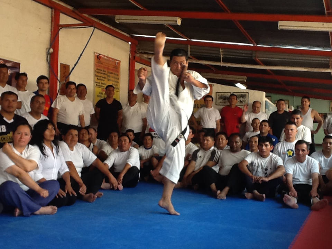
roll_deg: -1.1
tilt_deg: +0.2
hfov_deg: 42.9
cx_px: 166
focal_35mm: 44
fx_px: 422
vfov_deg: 32.9
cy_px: 124
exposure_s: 1/60
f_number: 2.4
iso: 50
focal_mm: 2.03
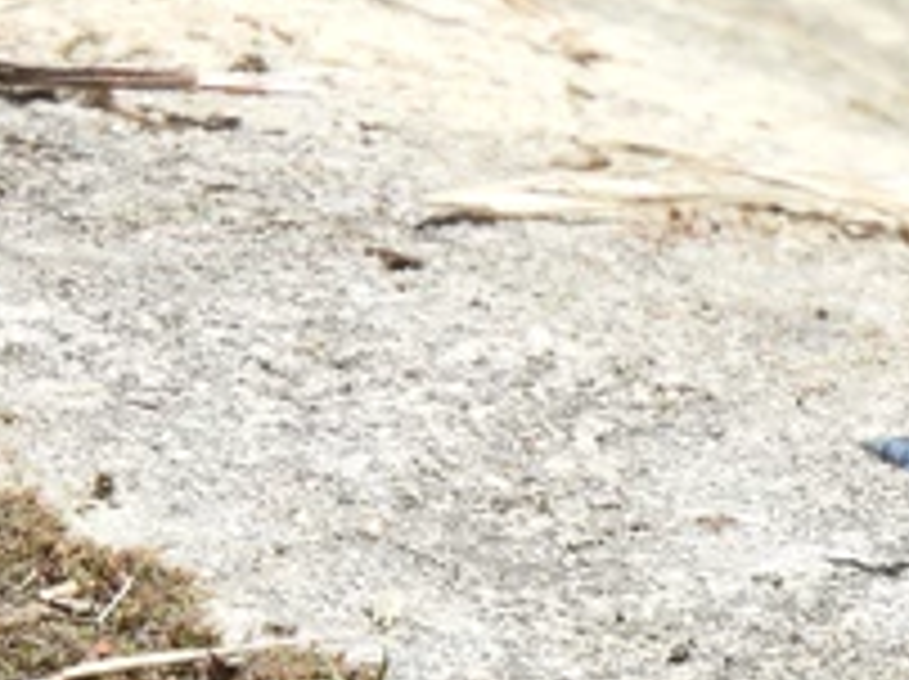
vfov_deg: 0.5
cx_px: 1152
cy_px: 653
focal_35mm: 3016
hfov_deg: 0.7
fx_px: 79105
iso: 100
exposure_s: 1/320
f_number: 6.3
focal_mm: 170
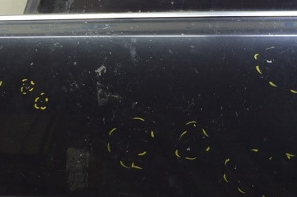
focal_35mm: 95
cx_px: 220
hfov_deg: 21.2
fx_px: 785
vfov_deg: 14.3
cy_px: 116
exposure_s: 1/20
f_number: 5.6
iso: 400
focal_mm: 25
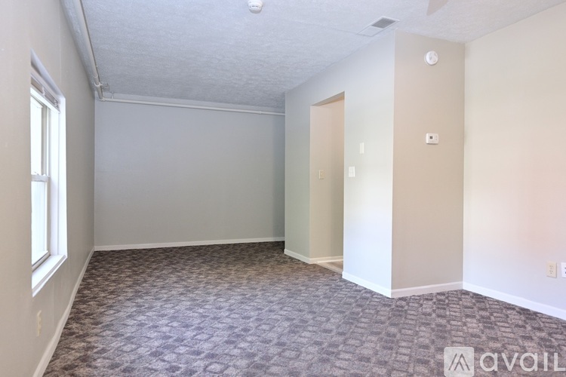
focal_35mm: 24
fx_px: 377
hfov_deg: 73.7
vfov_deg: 53.1
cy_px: 188
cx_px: 283
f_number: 4
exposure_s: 1/60
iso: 1250
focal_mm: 24
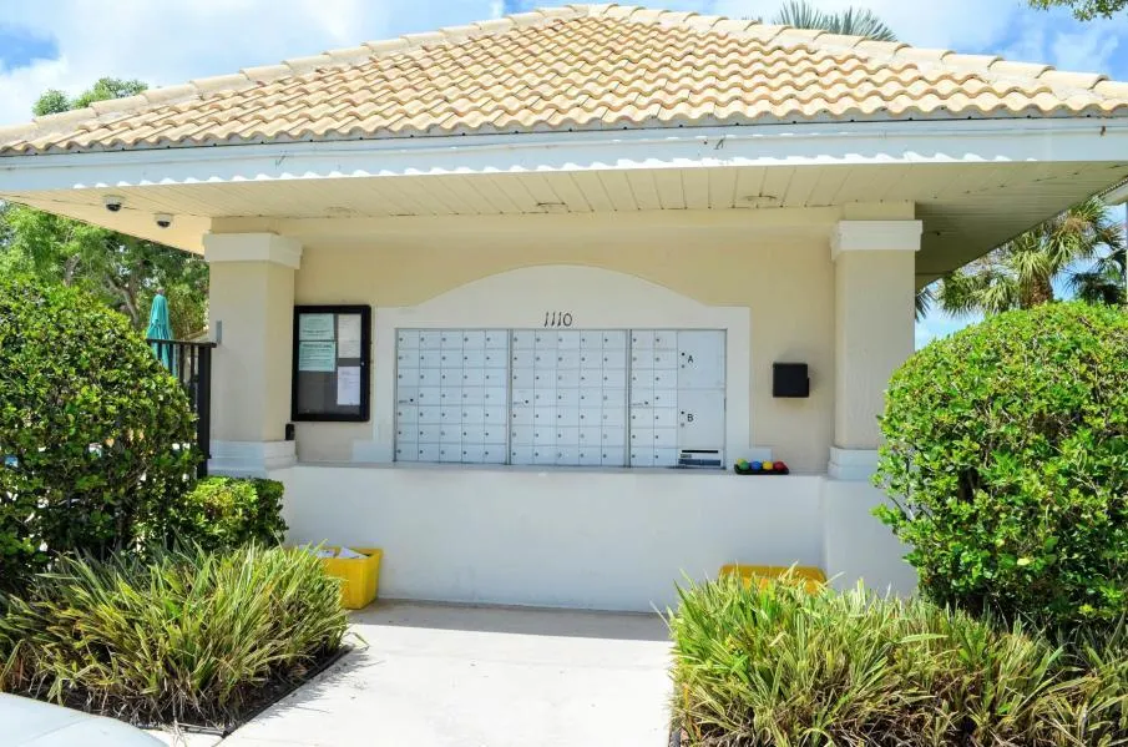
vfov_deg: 43.4
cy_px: 374
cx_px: 564
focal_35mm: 30
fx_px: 938
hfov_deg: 62.0
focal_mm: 20
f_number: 9
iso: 100
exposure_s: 1/320
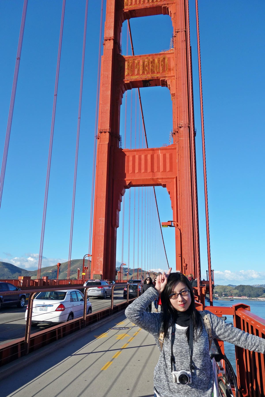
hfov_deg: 46.4
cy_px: 198
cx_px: 132
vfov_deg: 65.5
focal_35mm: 28
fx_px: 309
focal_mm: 10.4
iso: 125
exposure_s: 1/640
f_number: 5.6
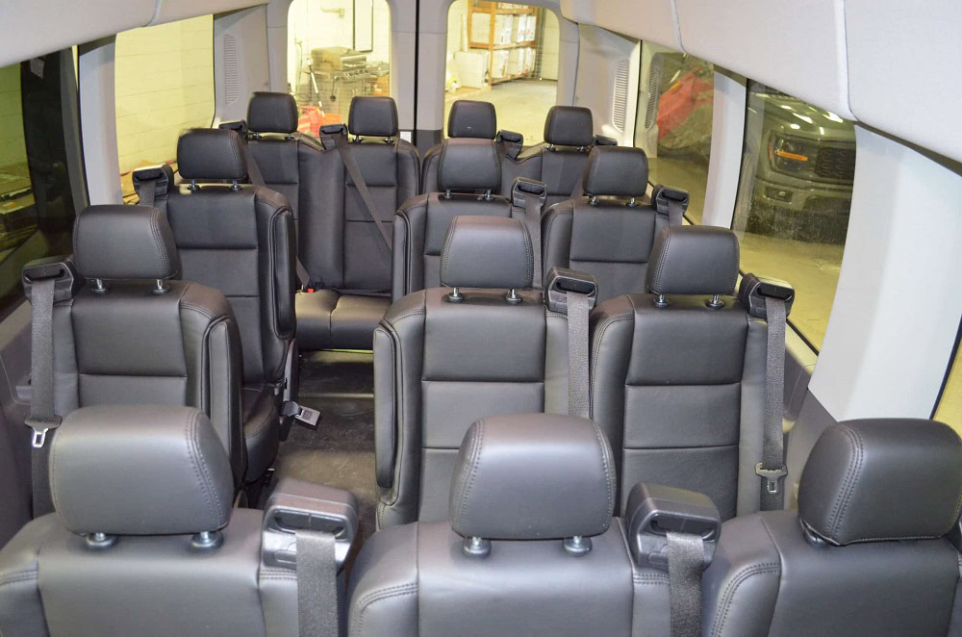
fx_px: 720
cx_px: 481
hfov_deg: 67.5
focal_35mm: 27
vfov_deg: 47.7
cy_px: 318
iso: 3200
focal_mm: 18
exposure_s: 1/15
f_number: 3.5
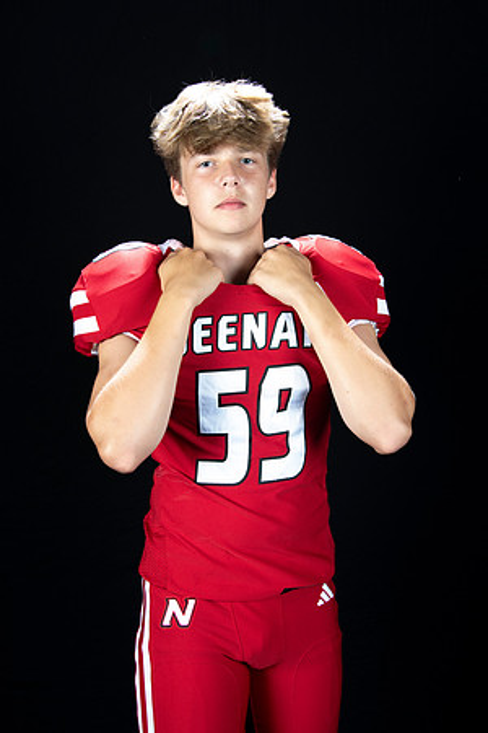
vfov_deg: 35.6
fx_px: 1139
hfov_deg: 24.2
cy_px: 366
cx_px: 244
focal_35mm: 56
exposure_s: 1/160
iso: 320
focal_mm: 56
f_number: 9
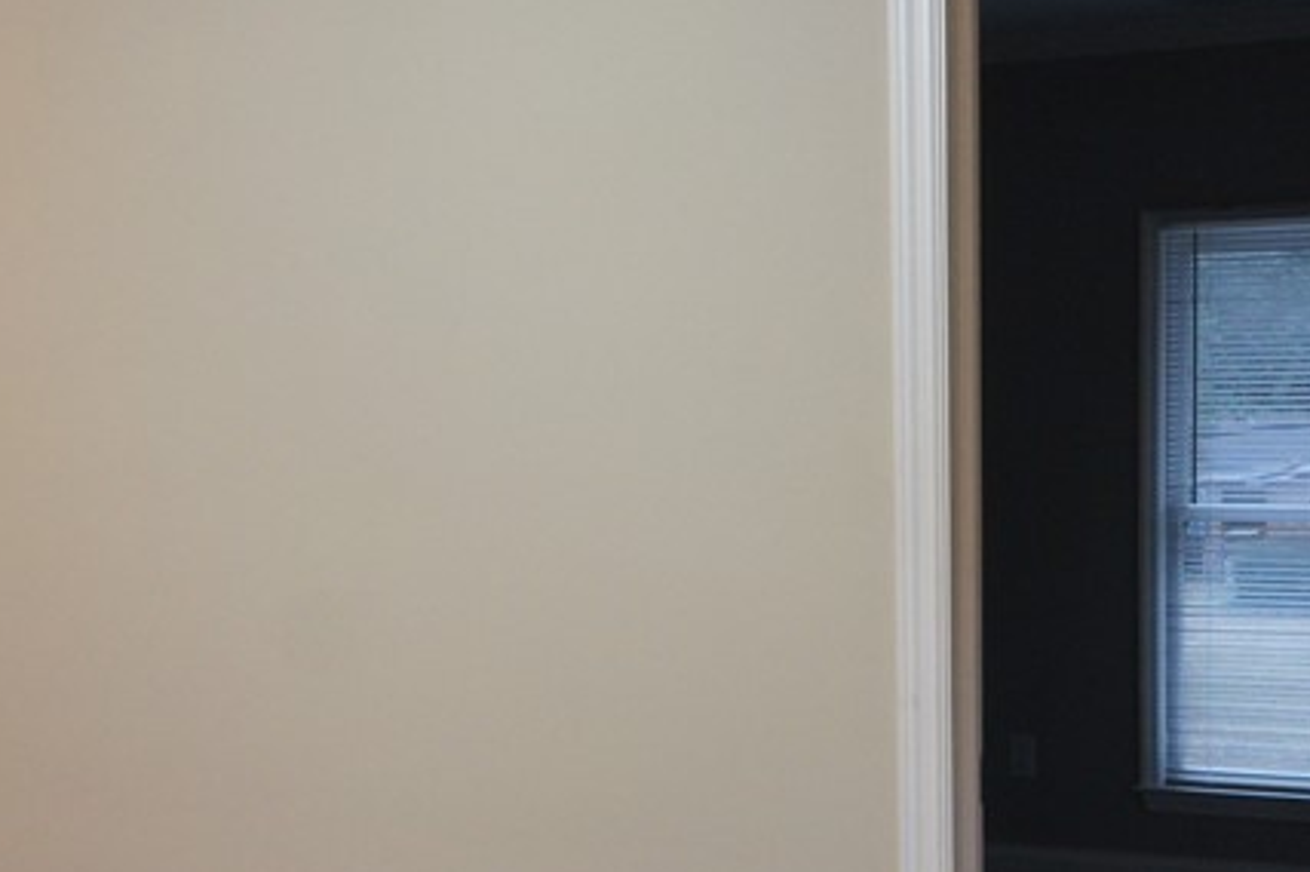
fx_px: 2082
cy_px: 550
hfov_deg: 34.6
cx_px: 882
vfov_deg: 23.6
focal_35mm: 57
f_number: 5.6
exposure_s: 1/30
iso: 800
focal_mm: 15
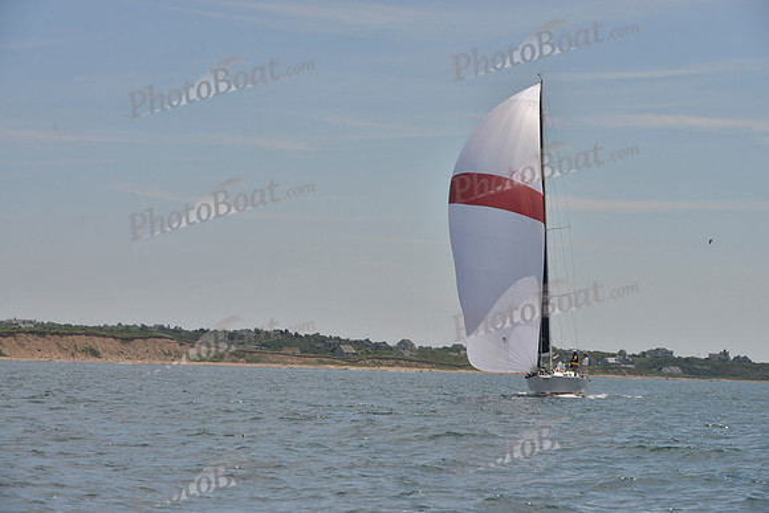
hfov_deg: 20.0
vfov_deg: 13.4
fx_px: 2179
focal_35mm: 102
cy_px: 256
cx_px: 384
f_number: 10
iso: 400
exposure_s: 1/800
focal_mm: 102
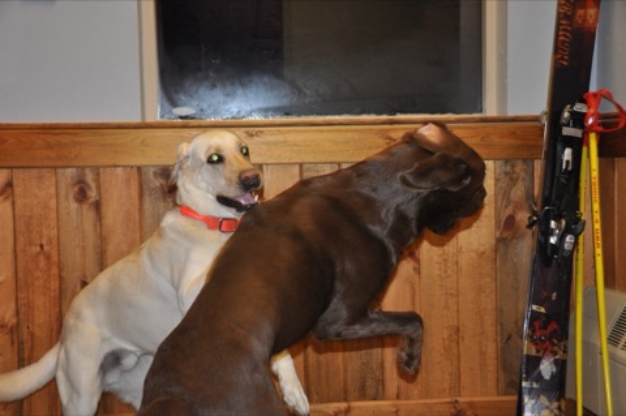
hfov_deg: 41.2
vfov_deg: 28.0
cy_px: 208
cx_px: 313
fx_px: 834
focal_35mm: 48
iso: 800
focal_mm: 32
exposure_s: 1/60
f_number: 4.2
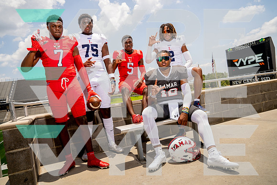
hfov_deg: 69.4
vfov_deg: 49.6
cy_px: 92
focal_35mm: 26
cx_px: 138
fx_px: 200
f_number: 7.1
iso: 100
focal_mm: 26
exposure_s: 1/250
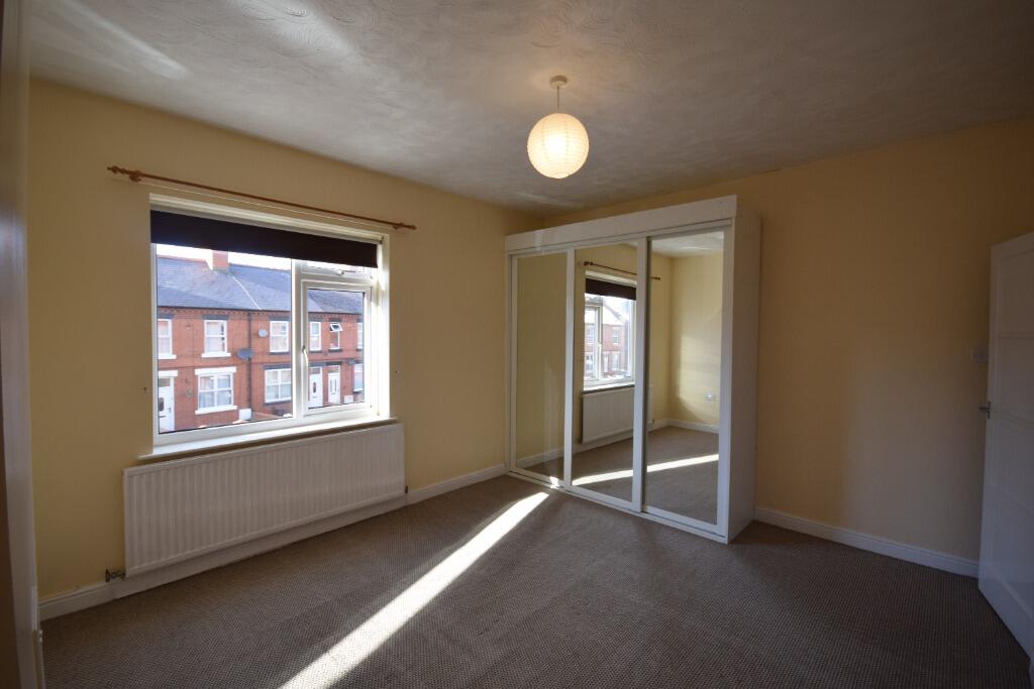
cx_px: 517
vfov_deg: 77.3
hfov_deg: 100.4
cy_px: 344
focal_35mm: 15
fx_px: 431
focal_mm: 10
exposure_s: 1/160
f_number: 6.3
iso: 400
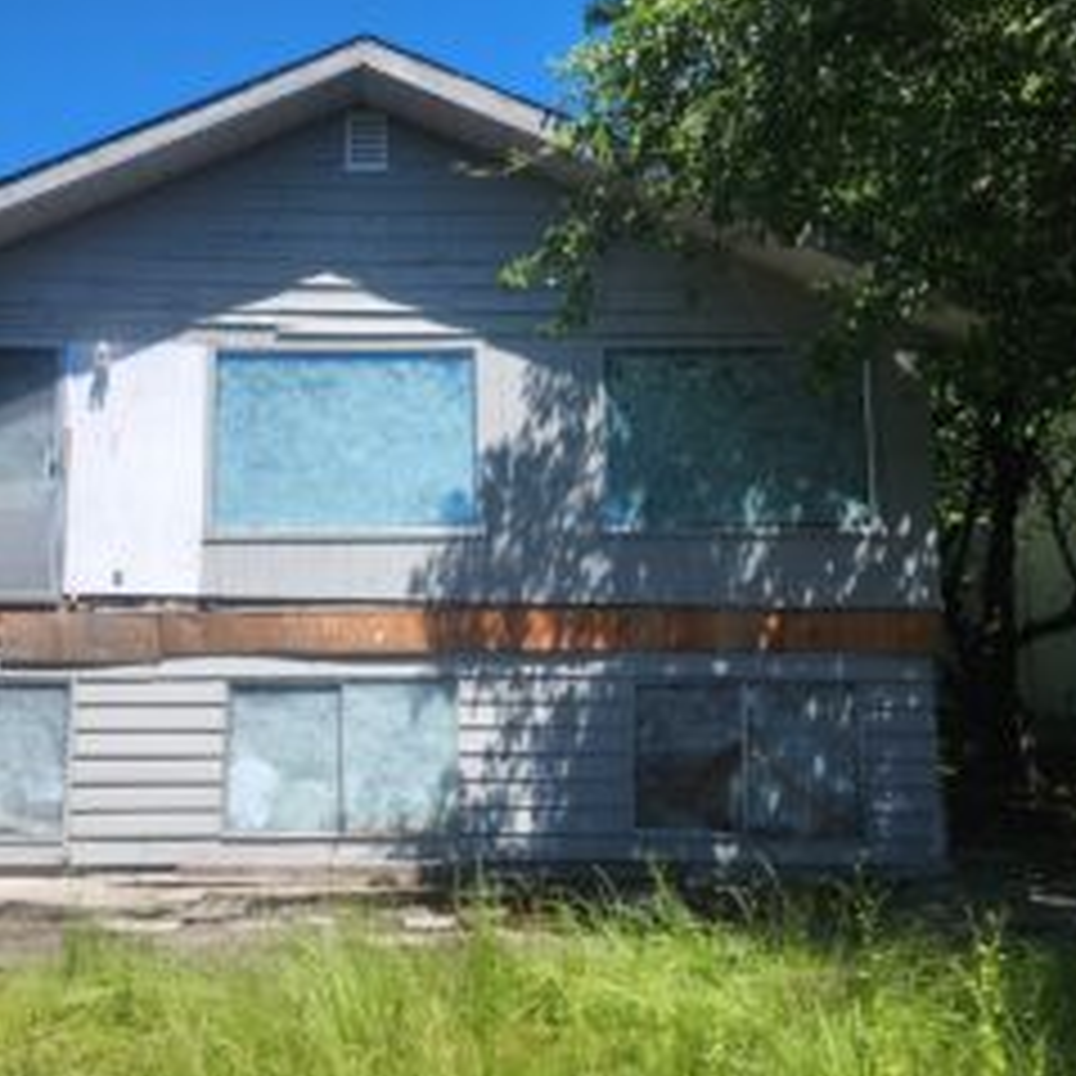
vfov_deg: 48.4
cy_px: 567
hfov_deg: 47.9
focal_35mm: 34
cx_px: 387
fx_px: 1196
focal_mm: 6.4
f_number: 1.8
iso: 12
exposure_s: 1/728
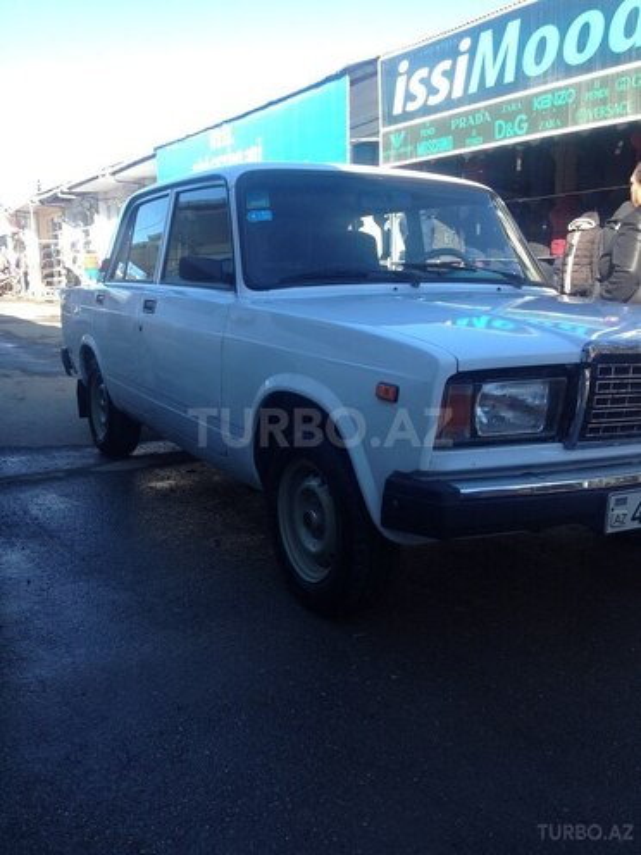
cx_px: 320
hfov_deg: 40.7
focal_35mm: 35
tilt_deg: -13.0
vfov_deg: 52.6
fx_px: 864
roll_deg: +0.6
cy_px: 428
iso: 50
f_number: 2.4
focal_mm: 4.28
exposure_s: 1/389
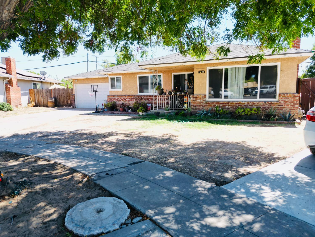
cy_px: 118
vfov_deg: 56.8
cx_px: 158
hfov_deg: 71.6
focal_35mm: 24
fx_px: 218
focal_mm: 6.72
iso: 110
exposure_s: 1/1000
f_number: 1.7
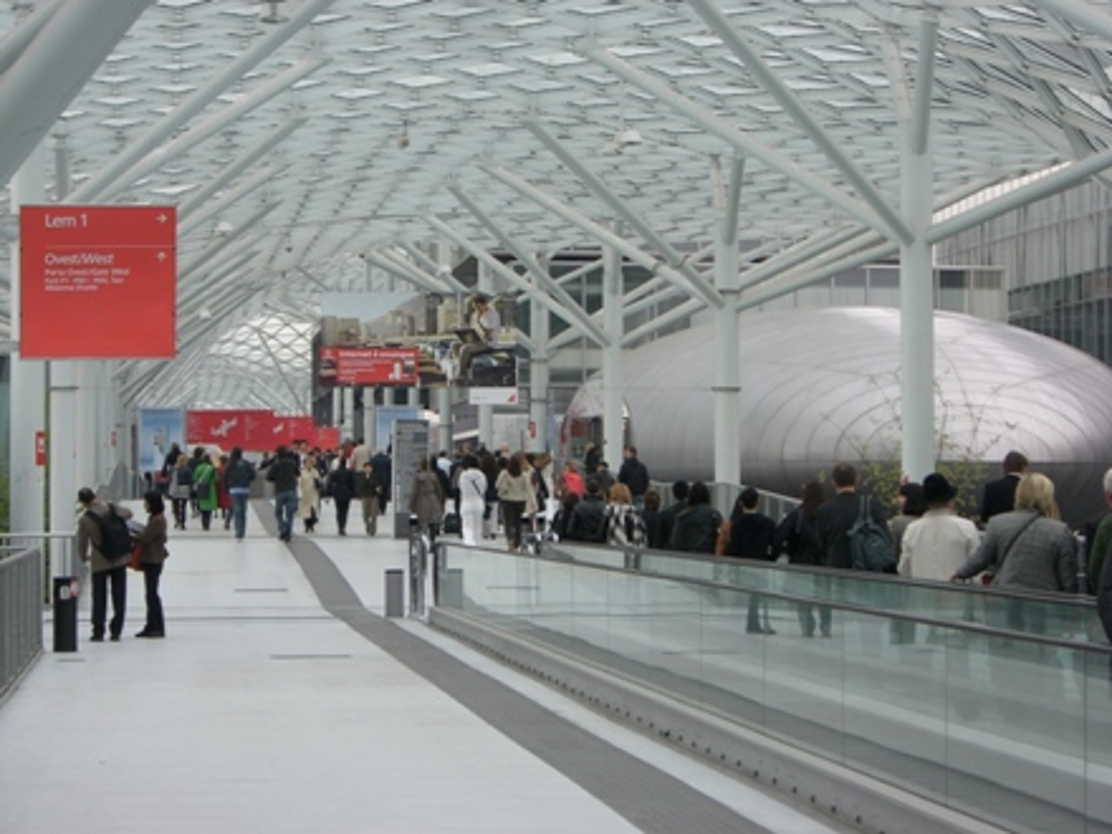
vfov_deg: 15.7
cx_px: 556
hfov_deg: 20.9
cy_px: 417
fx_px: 3020
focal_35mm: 94
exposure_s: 1/100
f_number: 4.6
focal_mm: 15.3
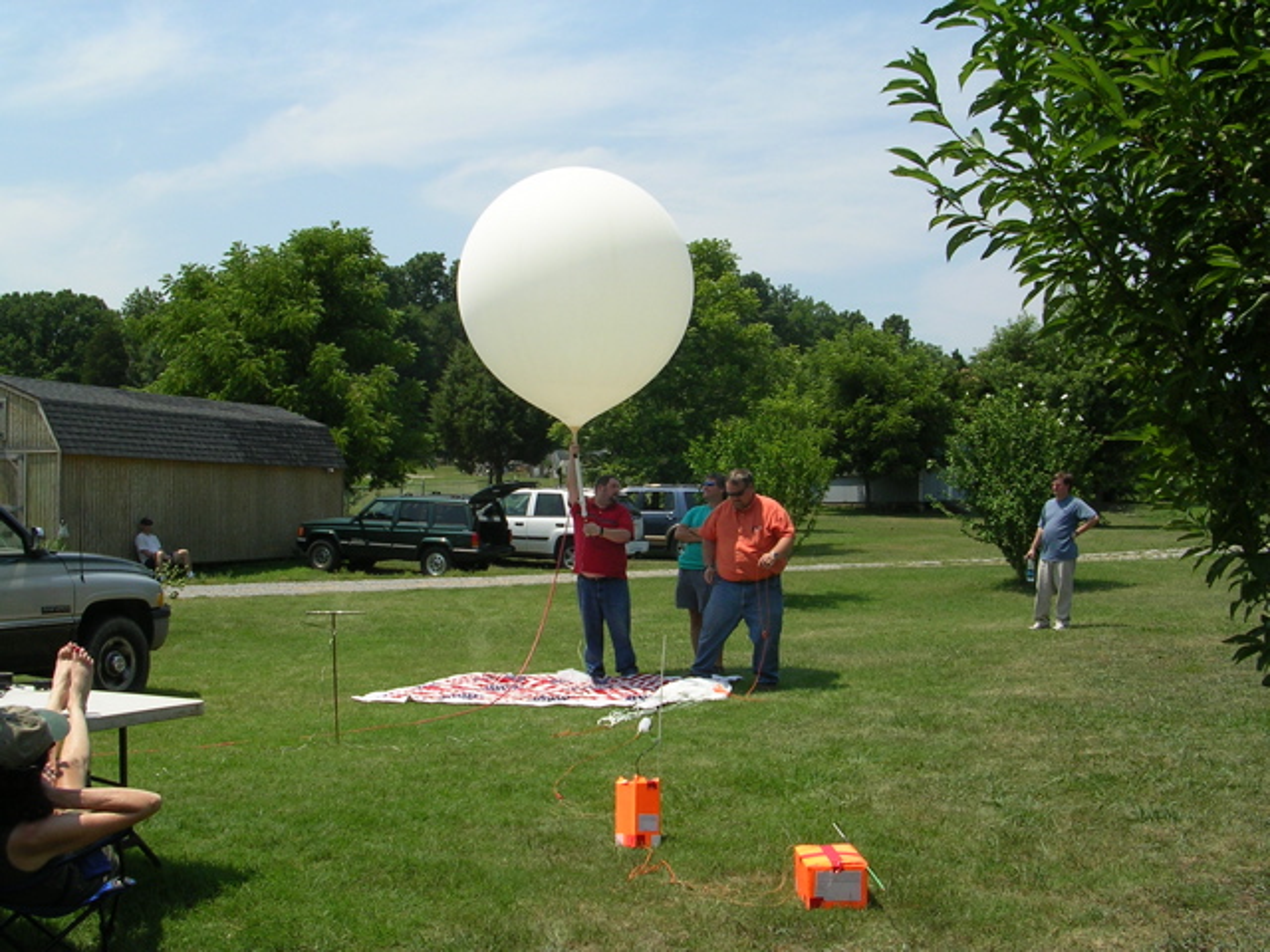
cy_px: 476
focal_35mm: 38
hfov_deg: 49.0
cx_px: 635
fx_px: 1394
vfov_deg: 37.7
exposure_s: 1/360
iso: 50
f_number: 5.6
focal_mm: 5.8
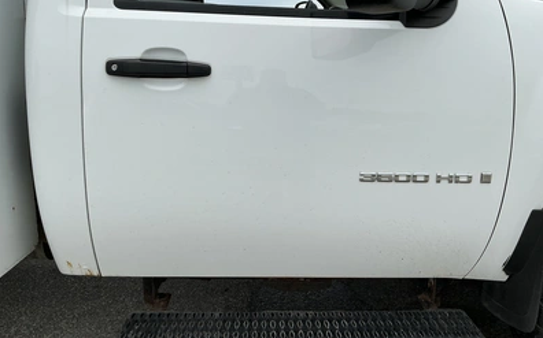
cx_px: 272
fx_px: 444
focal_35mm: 30
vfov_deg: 41.7
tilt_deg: -9.9
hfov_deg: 62.9
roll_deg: +0.8
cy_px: 145
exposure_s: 1/1412
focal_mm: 3
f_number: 1.8
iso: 25
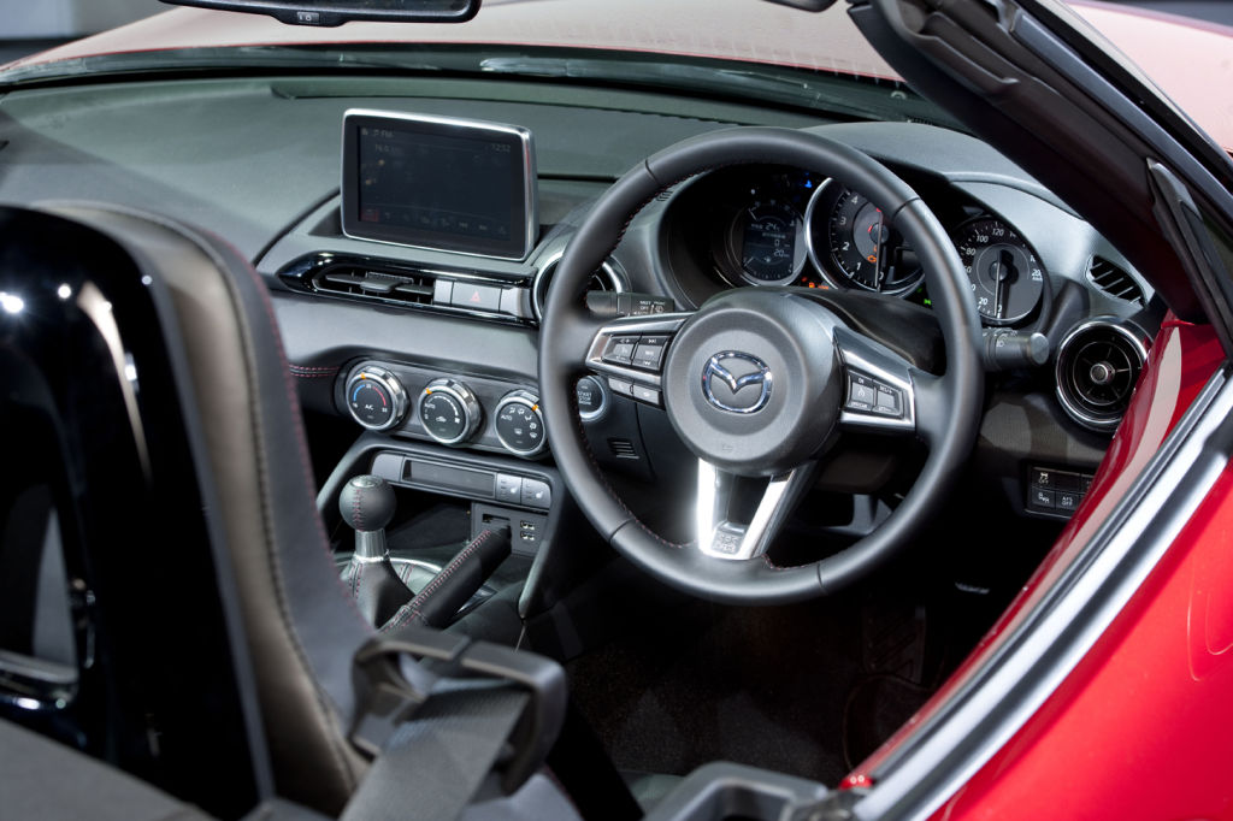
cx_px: 616
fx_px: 2568
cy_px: 410
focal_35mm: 75
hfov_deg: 27.0
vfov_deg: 18.2
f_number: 8
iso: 250
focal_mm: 75
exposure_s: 1/10
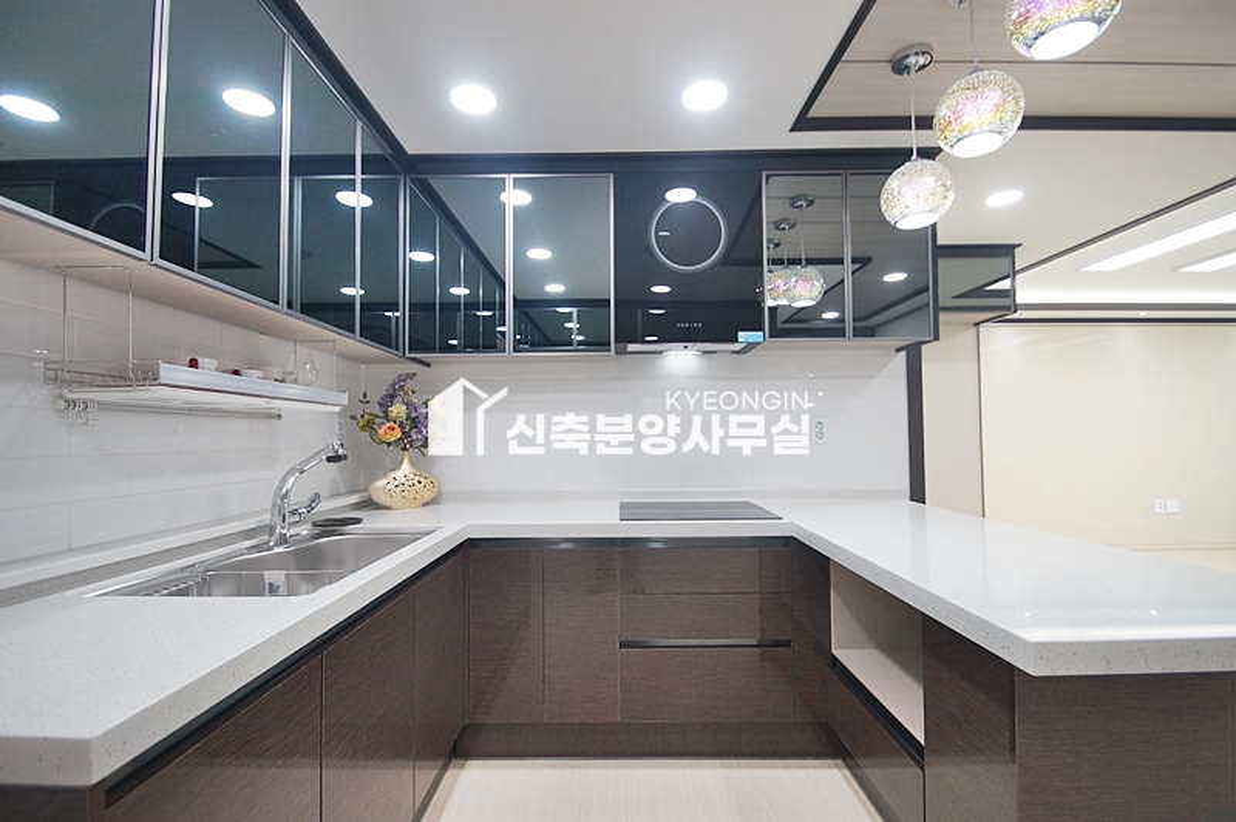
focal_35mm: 16
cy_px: 411
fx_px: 566
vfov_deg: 72.0
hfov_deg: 95.0
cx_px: 618
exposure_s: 1/125
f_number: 3.5
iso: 800
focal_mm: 11
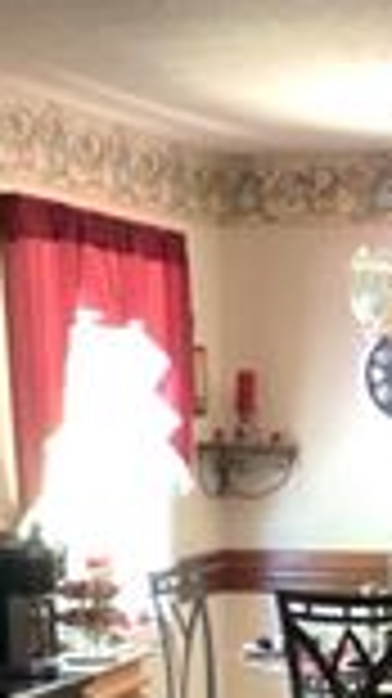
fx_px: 2017
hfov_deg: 11.0
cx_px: 397
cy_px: 691
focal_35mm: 109
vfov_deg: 19.1
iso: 500
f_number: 2.4
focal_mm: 3.3
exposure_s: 1/30
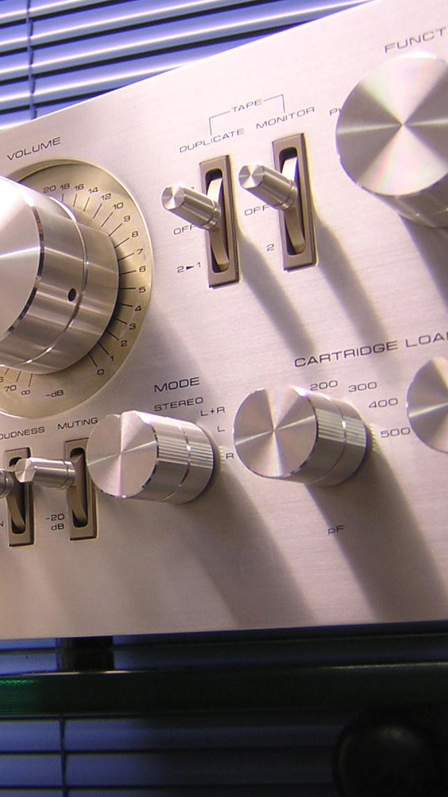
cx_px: 42
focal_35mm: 59
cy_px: 396
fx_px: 1246
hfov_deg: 20.0
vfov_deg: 35.4
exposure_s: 1/8.6
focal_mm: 5.2
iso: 100
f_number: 2.7
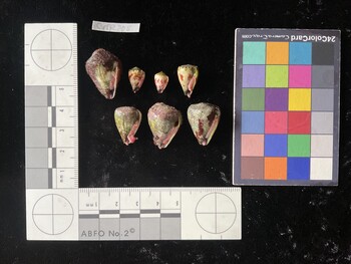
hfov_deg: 61.6
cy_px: 132
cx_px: 176
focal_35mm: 29
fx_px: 294
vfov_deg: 48.3
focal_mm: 3
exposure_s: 1/60
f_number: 1.8
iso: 160
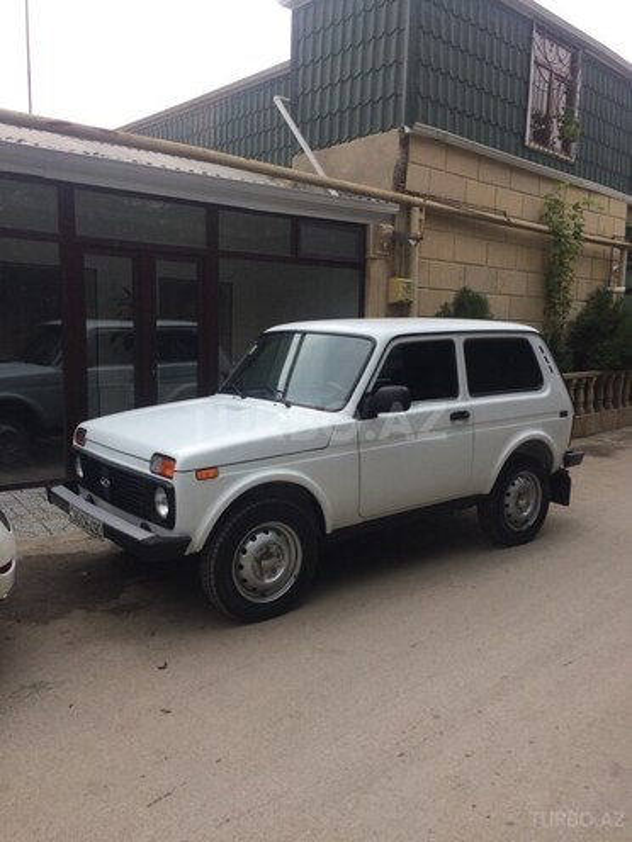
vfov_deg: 61.7
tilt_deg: -6.6
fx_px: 706
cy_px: 421
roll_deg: -1.4
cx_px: 316
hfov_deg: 48.2
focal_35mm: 29
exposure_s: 1/547
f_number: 2.2
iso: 32
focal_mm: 4.15
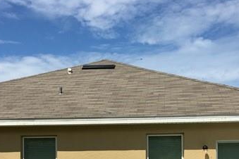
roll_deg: +0.0
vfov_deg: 22.7
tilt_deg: +1.1
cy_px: 163
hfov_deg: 35.0
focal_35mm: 57
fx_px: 378
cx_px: 128
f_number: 2.2
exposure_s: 1/2404
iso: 25
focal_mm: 4.15
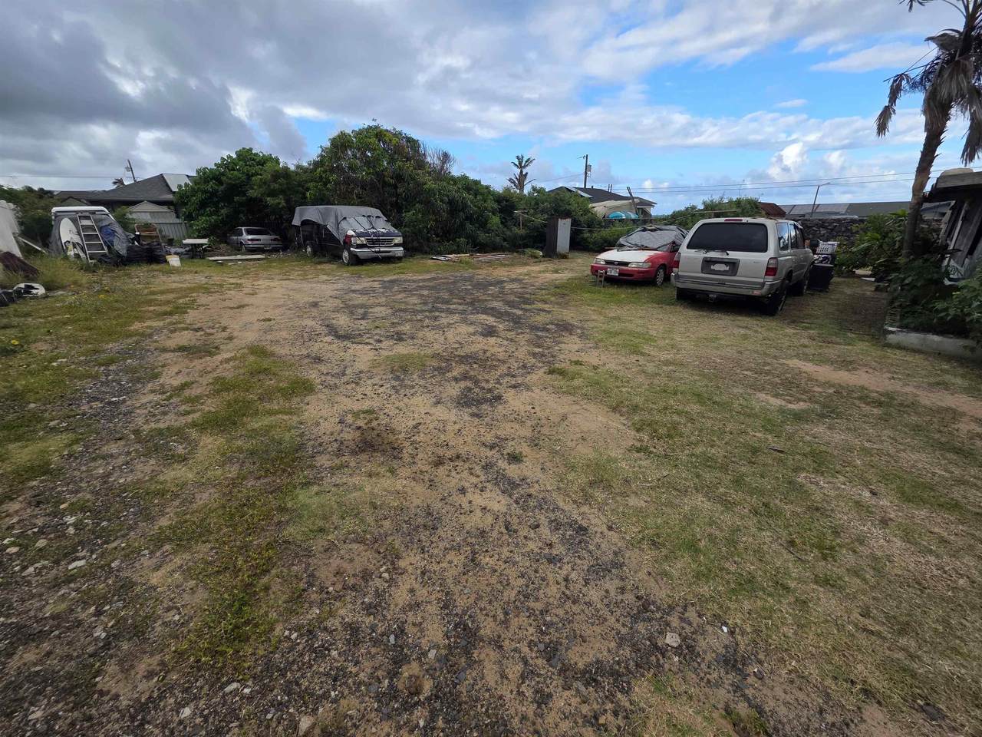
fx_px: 369
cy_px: 368
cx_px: 491
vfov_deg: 89.9
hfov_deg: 106.2
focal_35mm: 13
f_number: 1.9
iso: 40
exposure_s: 1/752
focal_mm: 2.2
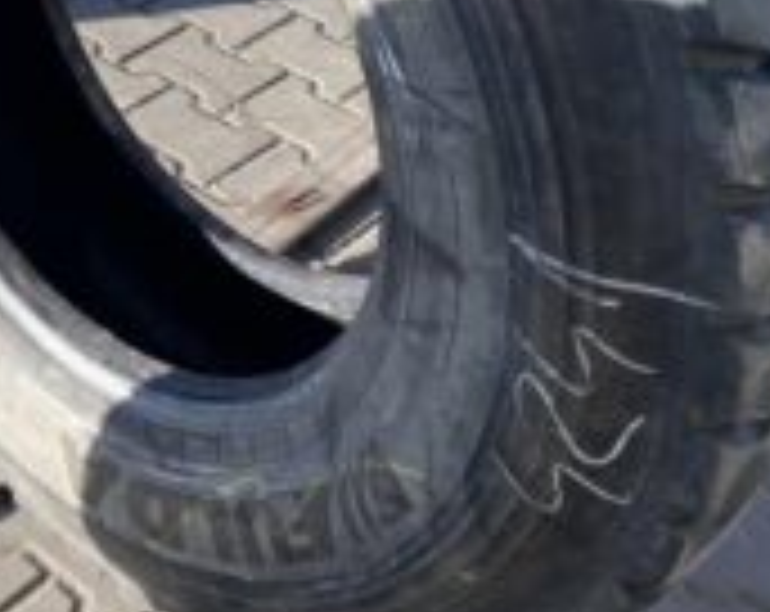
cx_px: 140
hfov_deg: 28.9
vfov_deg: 22.8
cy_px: 2
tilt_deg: -31.3
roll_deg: +1.0
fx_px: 1455
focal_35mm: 64
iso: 32
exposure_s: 1/502
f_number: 1.8
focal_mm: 4.25
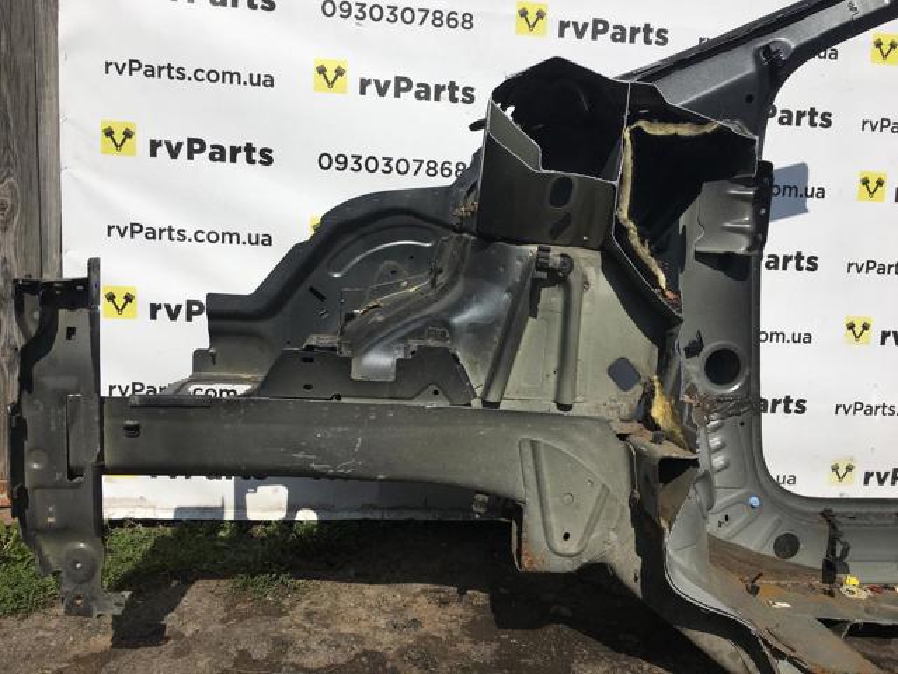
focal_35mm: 29
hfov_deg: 61.7
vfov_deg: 48.2
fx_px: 752
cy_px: 337
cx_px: 449
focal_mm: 4.15
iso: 25
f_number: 2.2
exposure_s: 1/4808
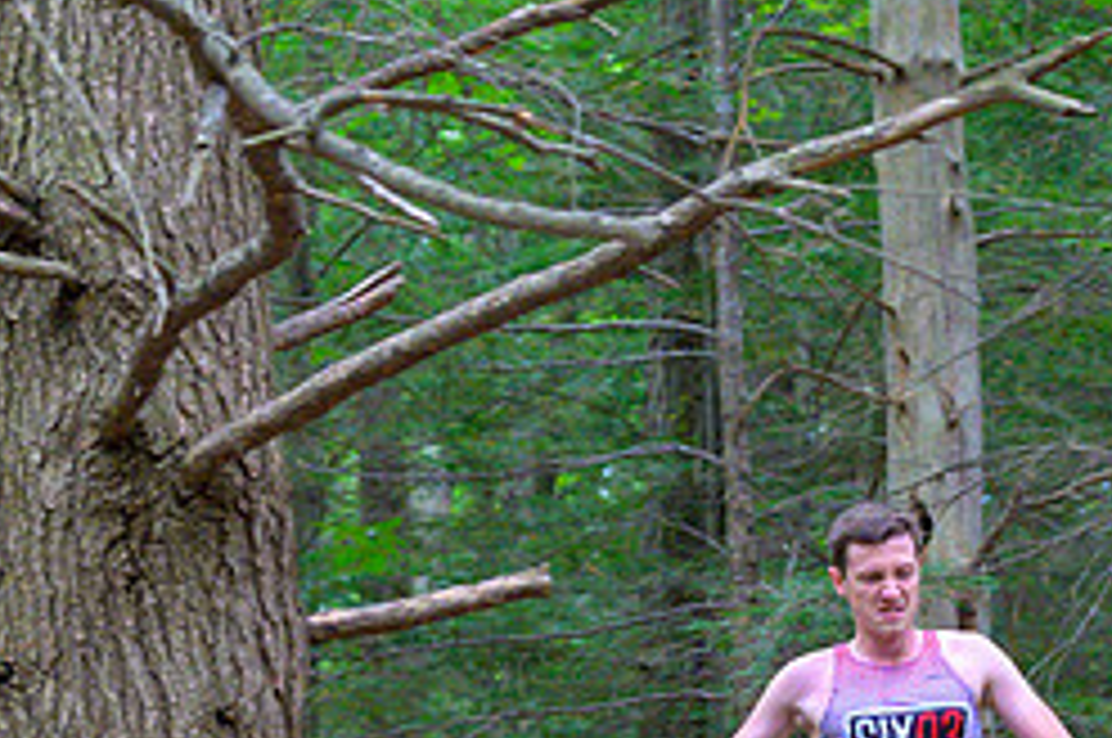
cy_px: 760
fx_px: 6231
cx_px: 950
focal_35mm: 202
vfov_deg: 6.8
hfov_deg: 10.2
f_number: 4
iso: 8000
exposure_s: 1/200
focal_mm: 86
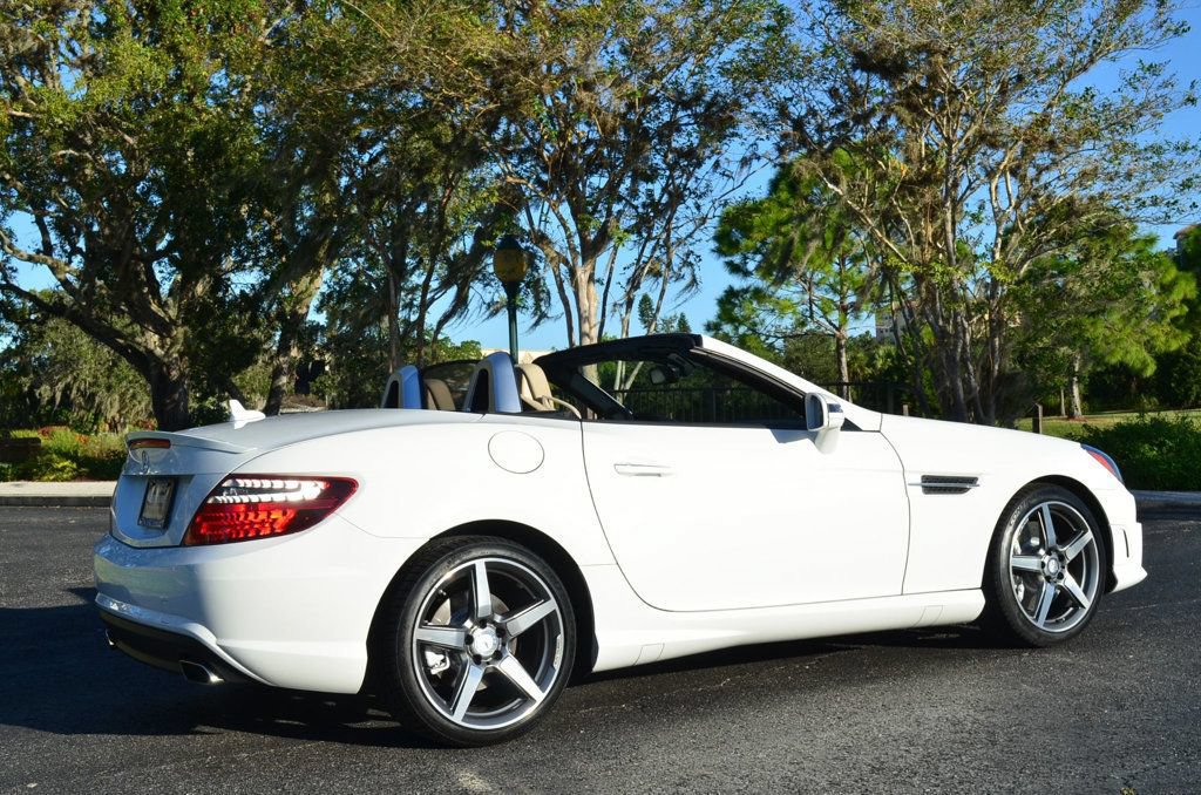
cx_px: 600
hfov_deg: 45.0
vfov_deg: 30.7
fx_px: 1448
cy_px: 398
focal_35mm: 44
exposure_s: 1/125
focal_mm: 29
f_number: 11
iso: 110
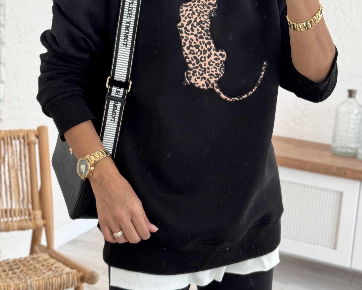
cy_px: 121
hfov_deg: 30.0
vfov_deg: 24.2
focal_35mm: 63
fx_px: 675
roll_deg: -2.7
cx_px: 180
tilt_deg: -30.4
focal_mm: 6.76
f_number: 1.78
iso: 80
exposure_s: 1/121
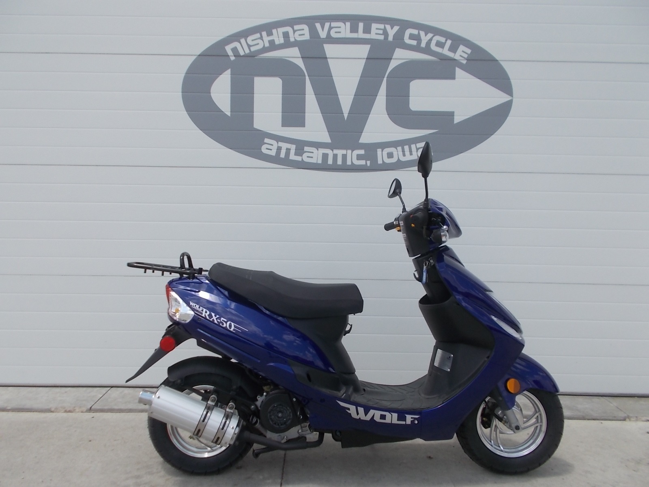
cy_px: 244
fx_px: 487
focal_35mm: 26
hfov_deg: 67.3
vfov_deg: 53.1
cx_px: 324
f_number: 8
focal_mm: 4.6
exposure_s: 1/160
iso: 80
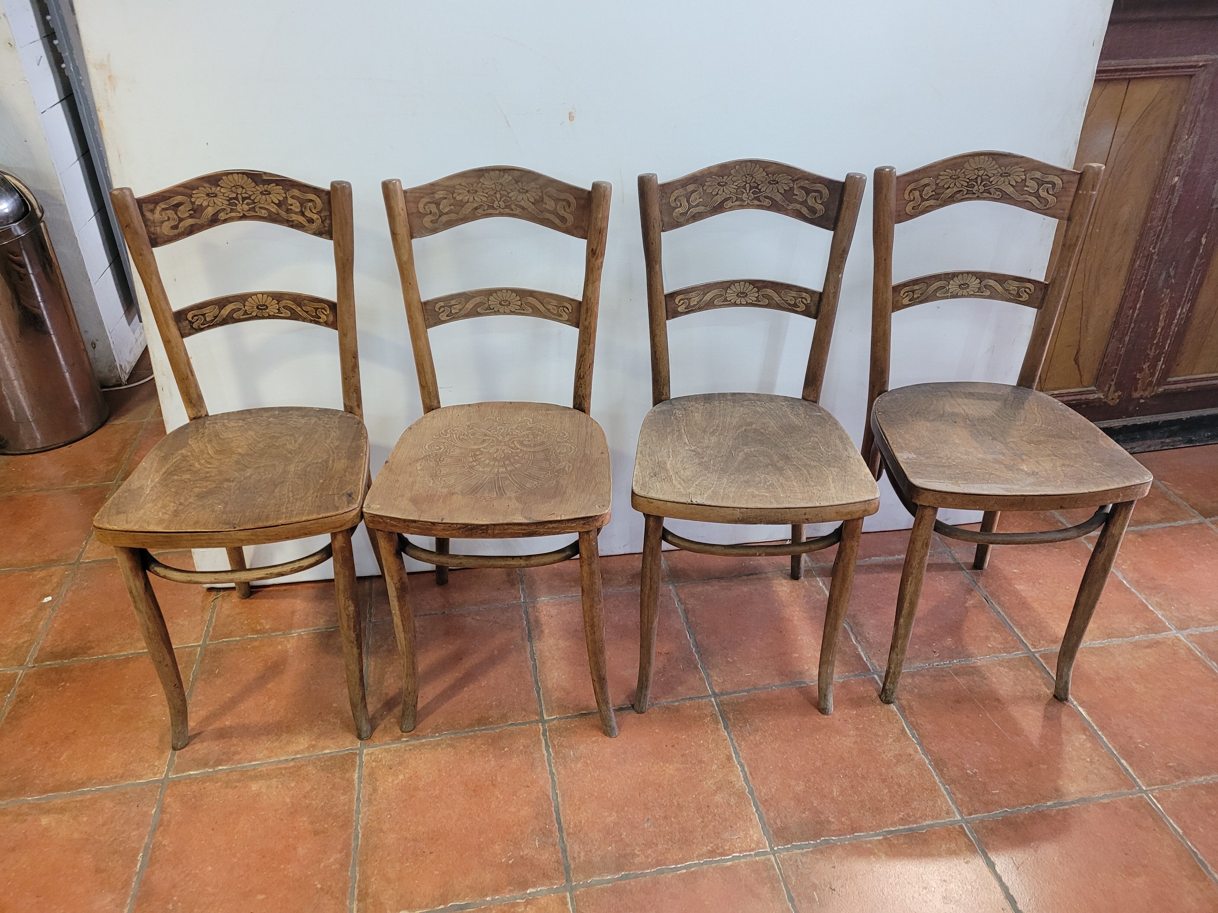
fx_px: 915
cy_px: 456
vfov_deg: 53.1
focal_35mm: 26
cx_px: 609
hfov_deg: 67.3
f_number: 1.8
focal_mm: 5.4
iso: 320
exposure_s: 1/50
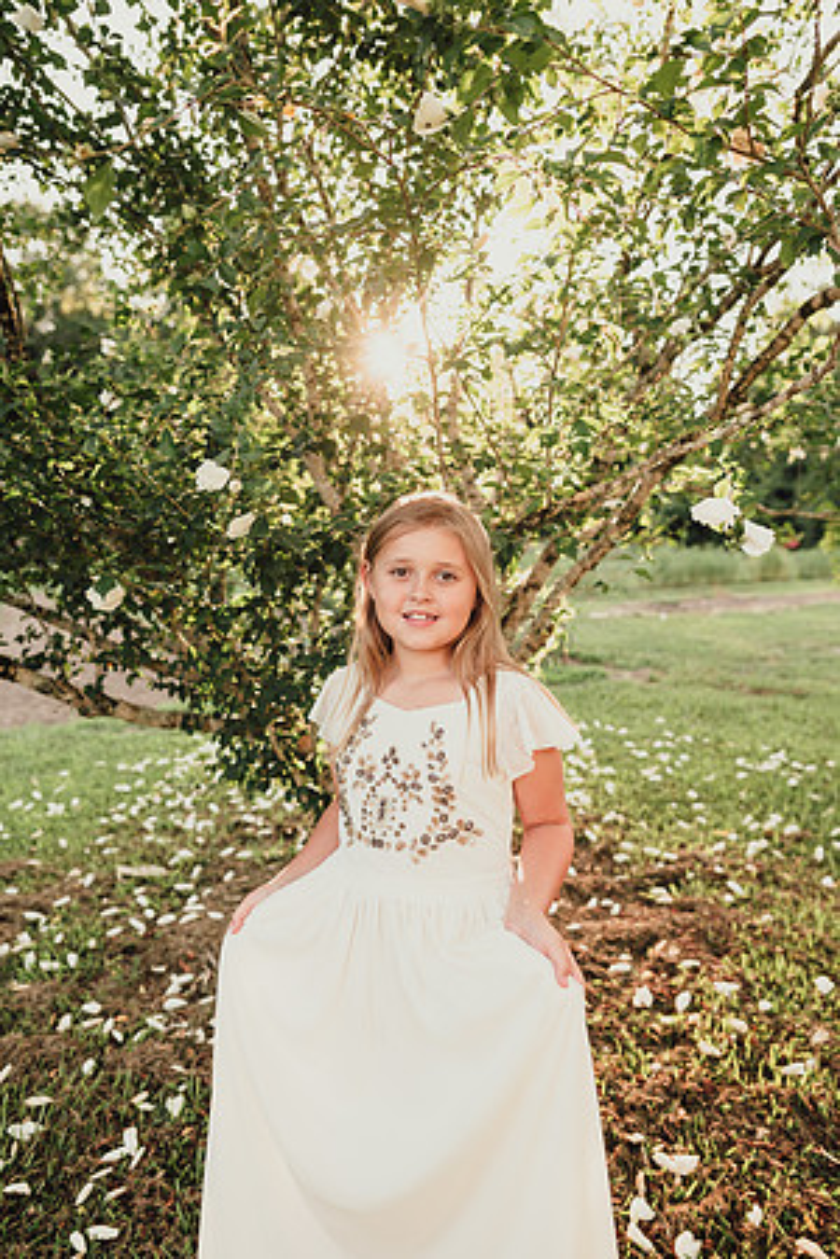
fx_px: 840
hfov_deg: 53.1
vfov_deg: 73.7
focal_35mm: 24
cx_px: 420
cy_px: 630
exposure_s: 1/320
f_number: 2.8
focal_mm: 24
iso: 160
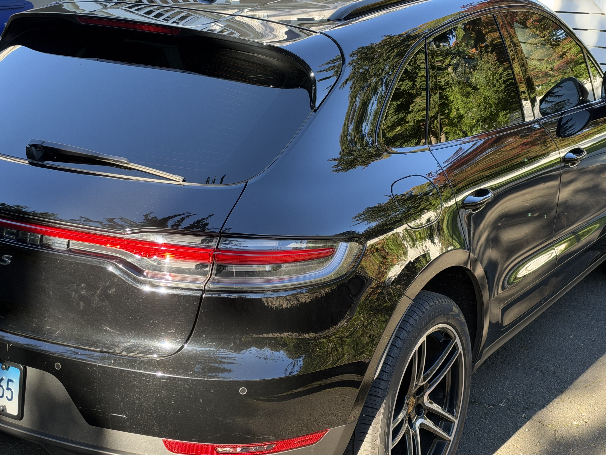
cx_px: 343
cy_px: 244
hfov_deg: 33.2
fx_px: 1015
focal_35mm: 58
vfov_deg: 25.2
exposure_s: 1/328
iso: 80
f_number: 1.48
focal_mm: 6.93
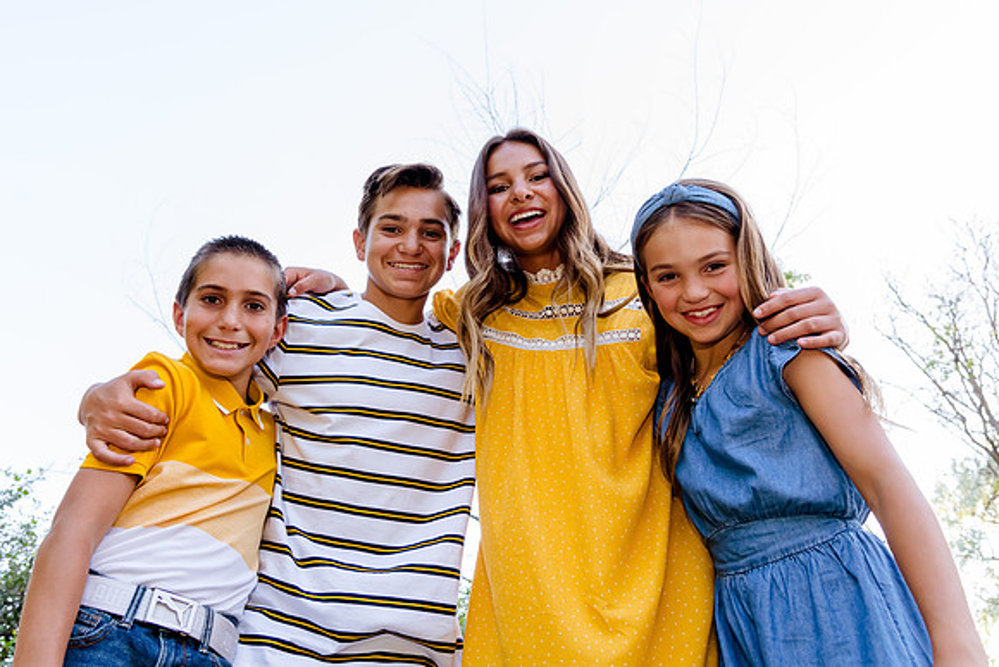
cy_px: 244
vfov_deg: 42.7
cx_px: 464
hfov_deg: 61.1
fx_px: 845
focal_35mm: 30
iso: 1000
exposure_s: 1/160
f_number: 6.3
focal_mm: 24
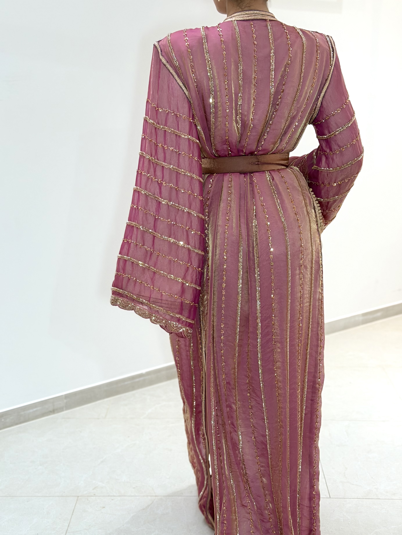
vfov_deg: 39.7
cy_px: 268
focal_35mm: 48
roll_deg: +0.3
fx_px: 743
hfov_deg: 30.3
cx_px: 201
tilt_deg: -12.3
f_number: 1.78
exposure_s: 1/121
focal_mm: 6.76
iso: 80
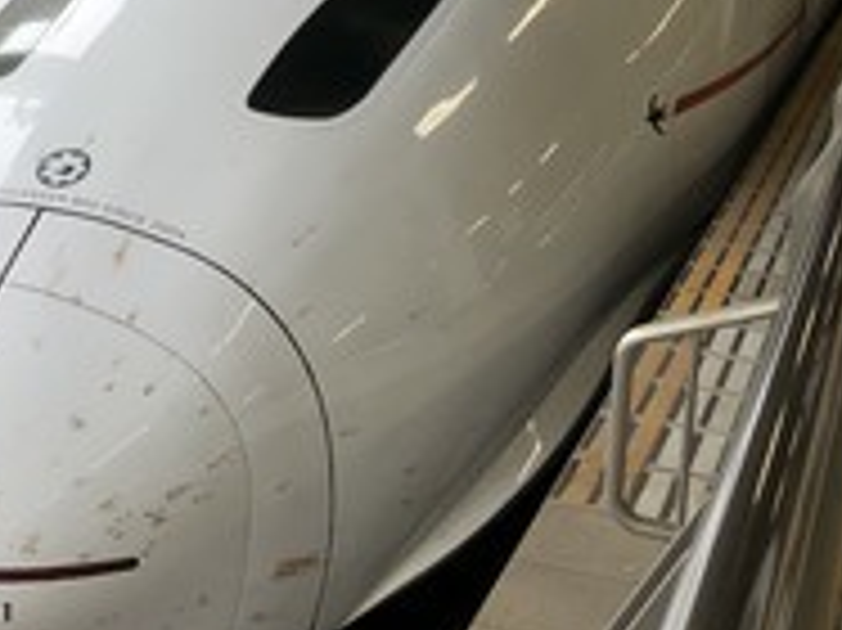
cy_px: 16
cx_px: 230
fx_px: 1823
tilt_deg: -9.7
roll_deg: -3.4
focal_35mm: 75
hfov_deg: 25.7
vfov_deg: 19.1
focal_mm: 4
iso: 20
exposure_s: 1/230
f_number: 1.8
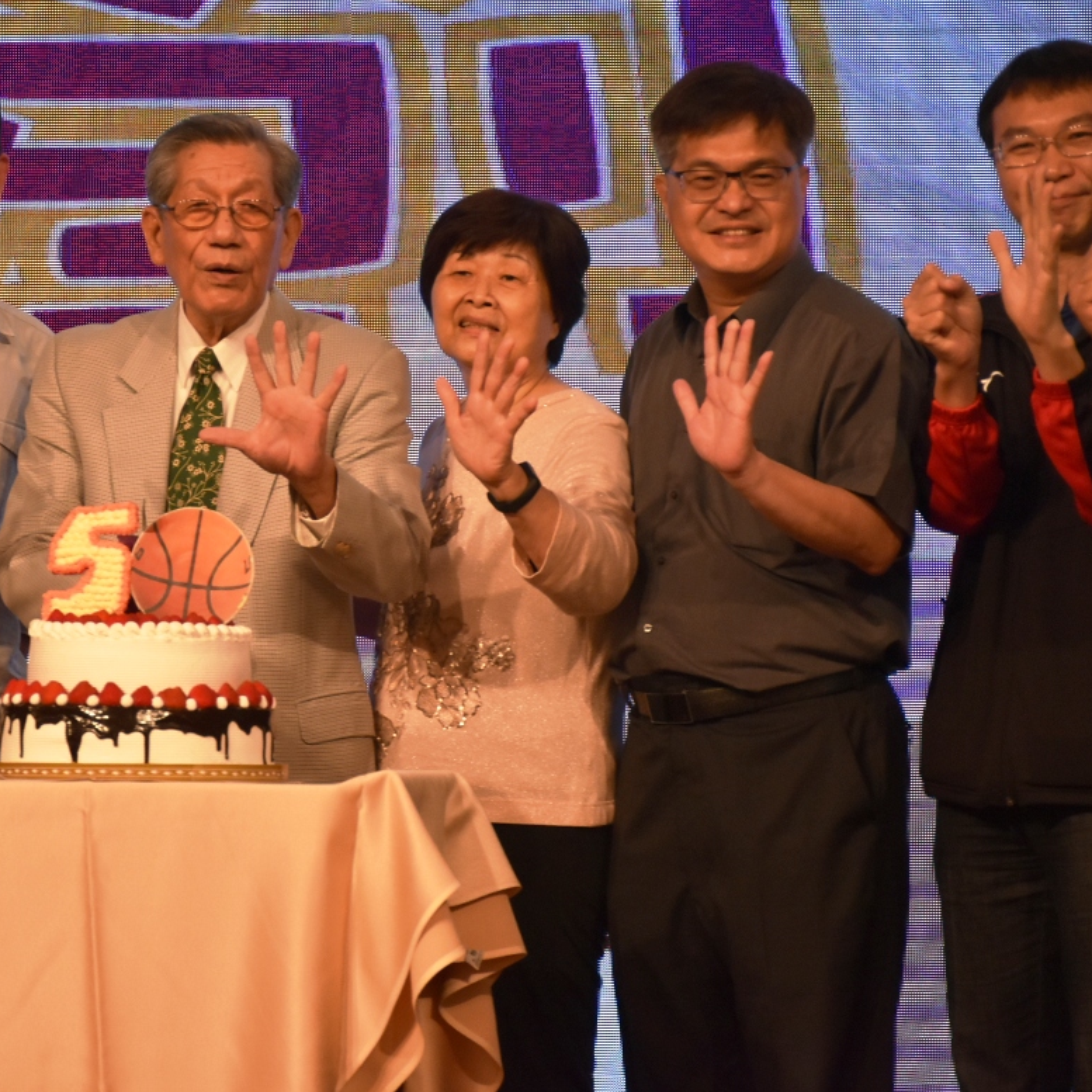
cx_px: 287
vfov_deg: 12.2
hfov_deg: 12.1
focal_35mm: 144
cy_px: 545
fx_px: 5127
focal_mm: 75
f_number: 5
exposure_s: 1/125
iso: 1250
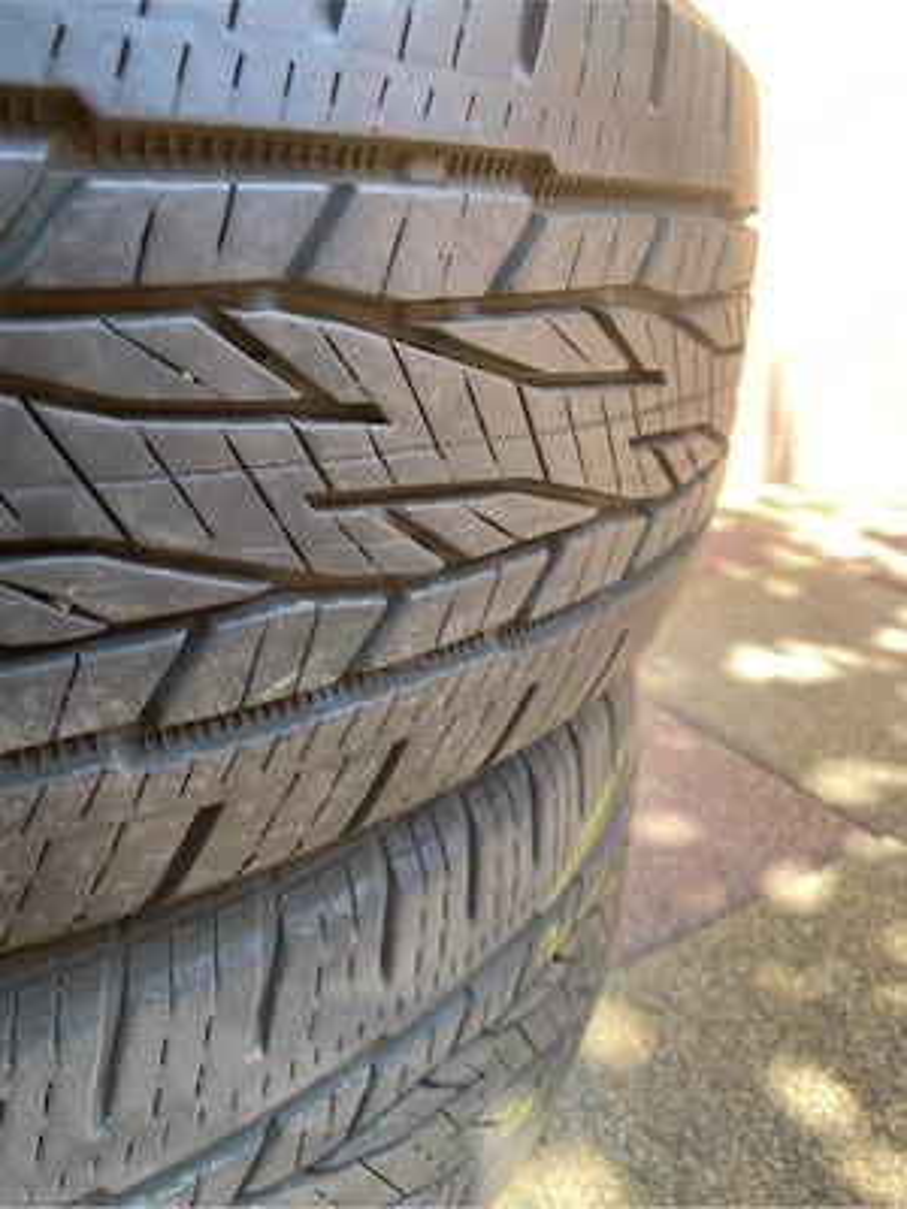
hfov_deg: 53.1
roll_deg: -1.6
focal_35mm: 26
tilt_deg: -20.3
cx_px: 454
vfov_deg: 67.3
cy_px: 604
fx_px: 908
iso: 40
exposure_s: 1/122
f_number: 1.8
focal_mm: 4.25
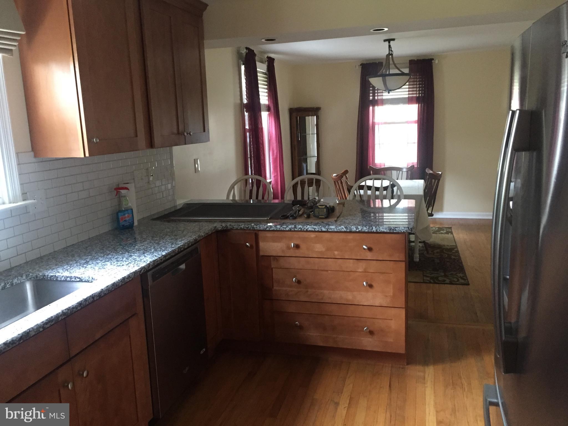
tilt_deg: -11.1
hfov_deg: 61.7
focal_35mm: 29
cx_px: 284
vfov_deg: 48.2
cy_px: 213
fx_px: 476
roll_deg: +1.8
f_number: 2.2
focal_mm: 4.15
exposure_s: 1/24
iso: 250
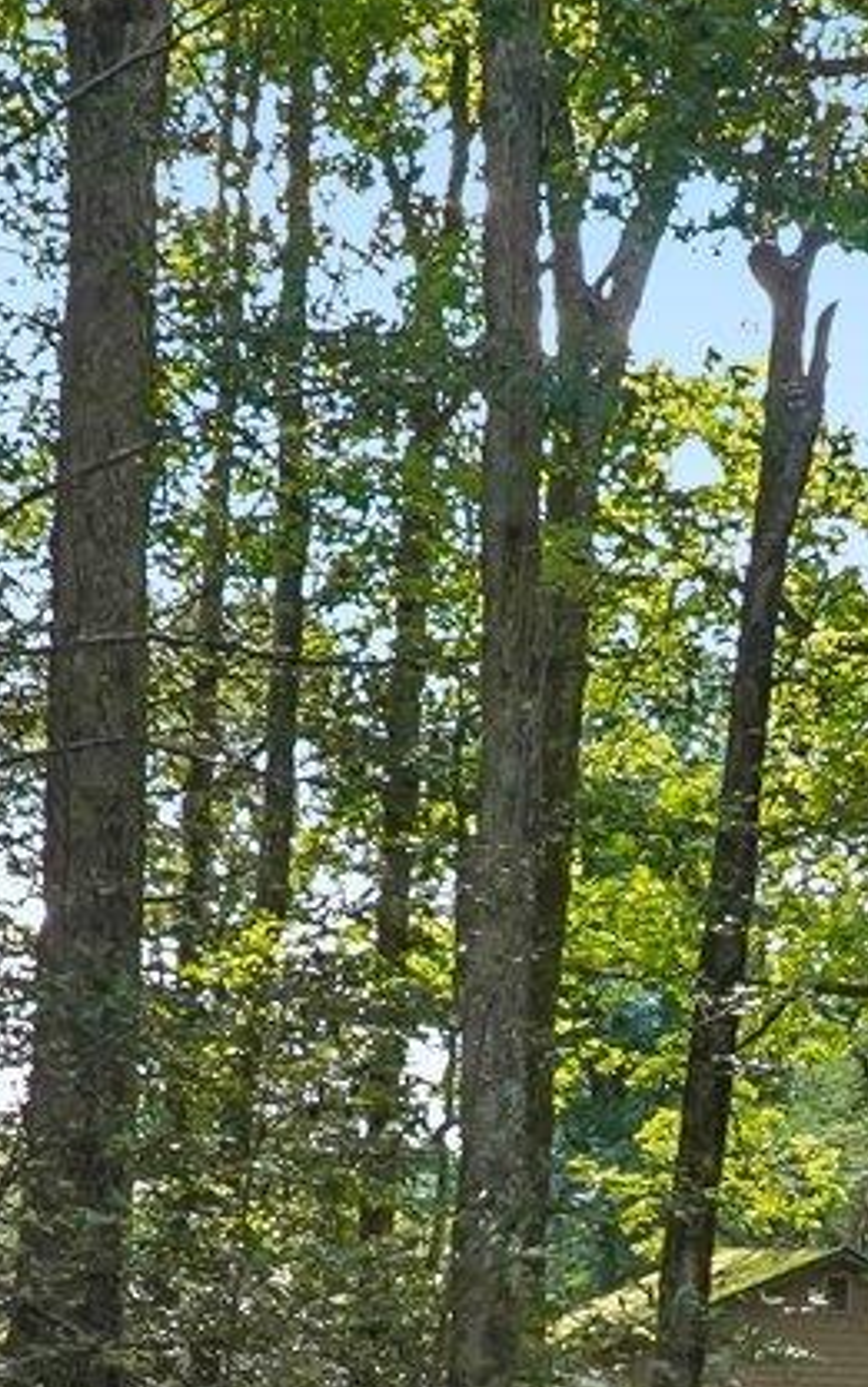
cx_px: 605
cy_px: 1369
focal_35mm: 80
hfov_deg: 16.3
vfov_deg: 24.7
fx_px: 3025
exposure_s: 1/60
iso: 800
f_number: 11
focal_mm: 16
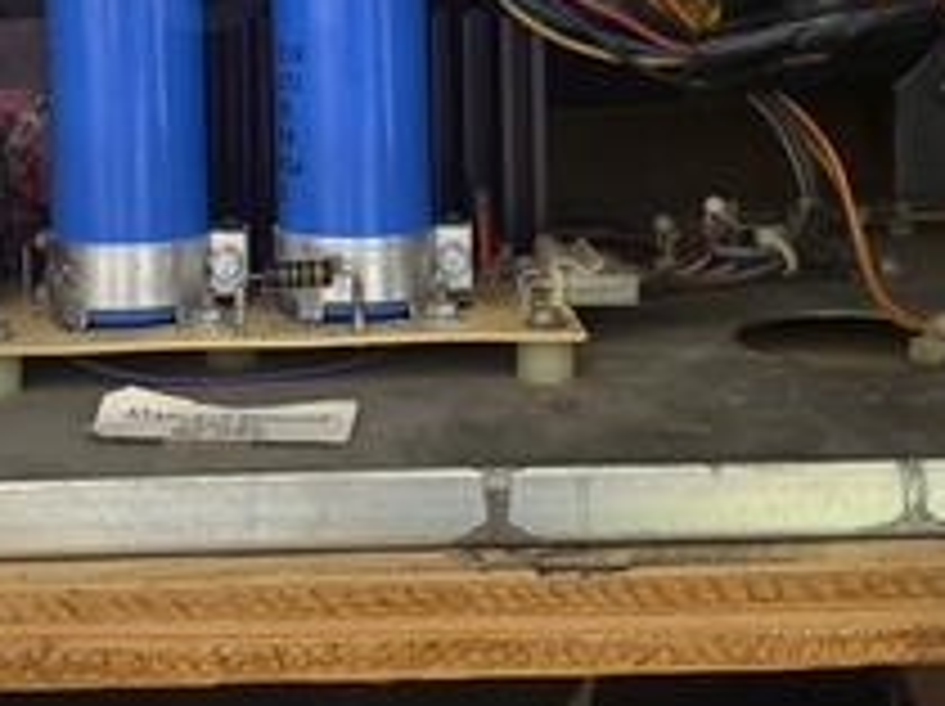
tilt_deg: +8.8
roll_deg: +0.0
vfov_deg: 22.7
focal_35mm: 61
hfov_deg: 31.6
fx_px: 1663
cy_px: -54
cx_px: 362
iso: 1250
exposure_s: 1/30
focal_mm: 6.76
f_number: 1.78
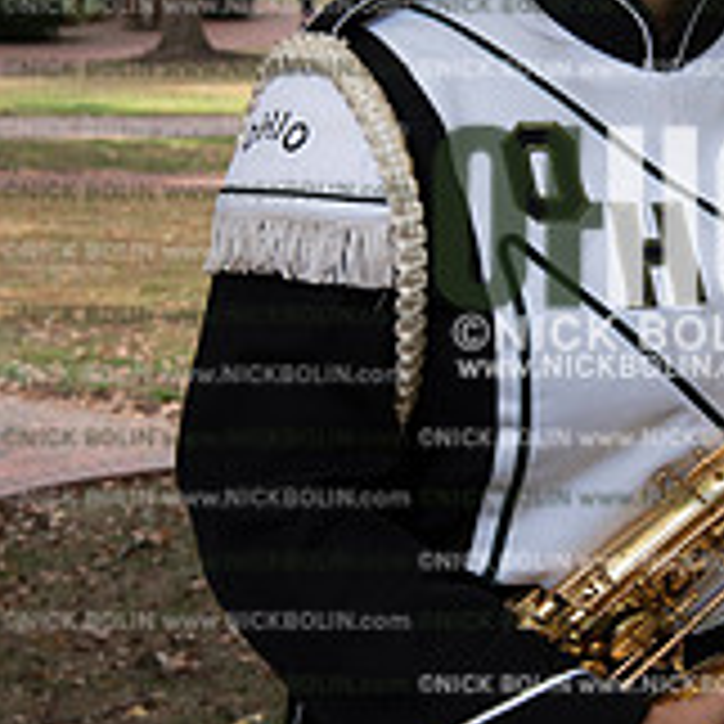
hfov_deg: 17.2
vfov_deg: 17.4
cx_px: 621
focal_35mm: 100
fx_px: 2366
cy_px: 252
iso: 500
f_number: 8
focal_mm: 42
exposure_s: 1/100
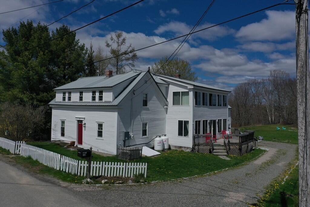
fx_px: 241
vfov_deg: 46.4
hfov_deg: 65.5
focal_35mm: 28
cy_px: 104
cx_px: 155
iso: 100
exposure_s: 1/1250
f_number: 8
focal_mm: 10.26
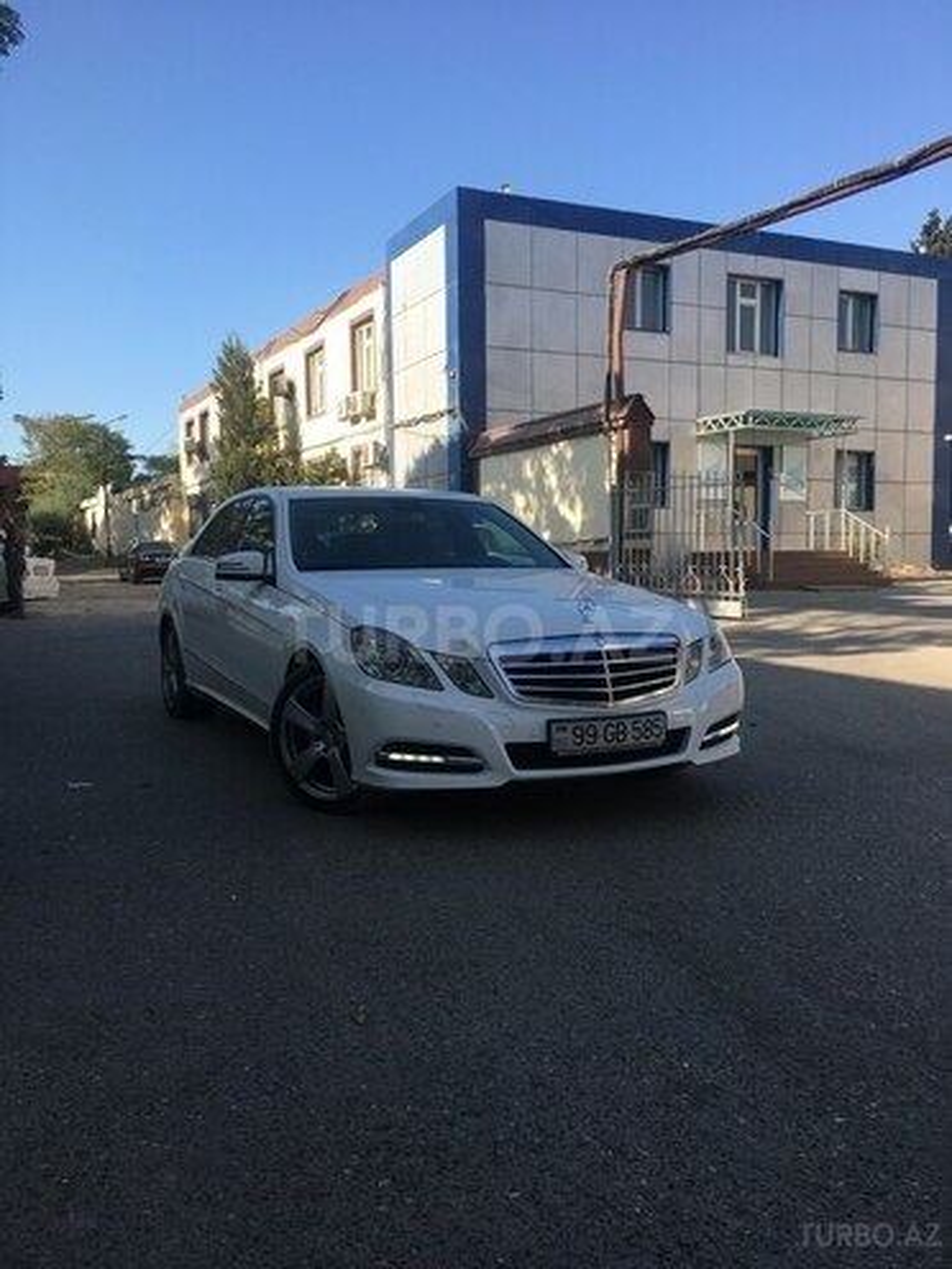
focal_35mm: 29
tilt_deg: -1.2
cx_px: 476
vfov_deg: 61.7
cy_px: 634
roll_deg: -0.3
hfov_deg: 48.2
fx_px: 1063
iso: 25
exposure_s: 1/641
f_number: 2.2
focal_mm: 4.15
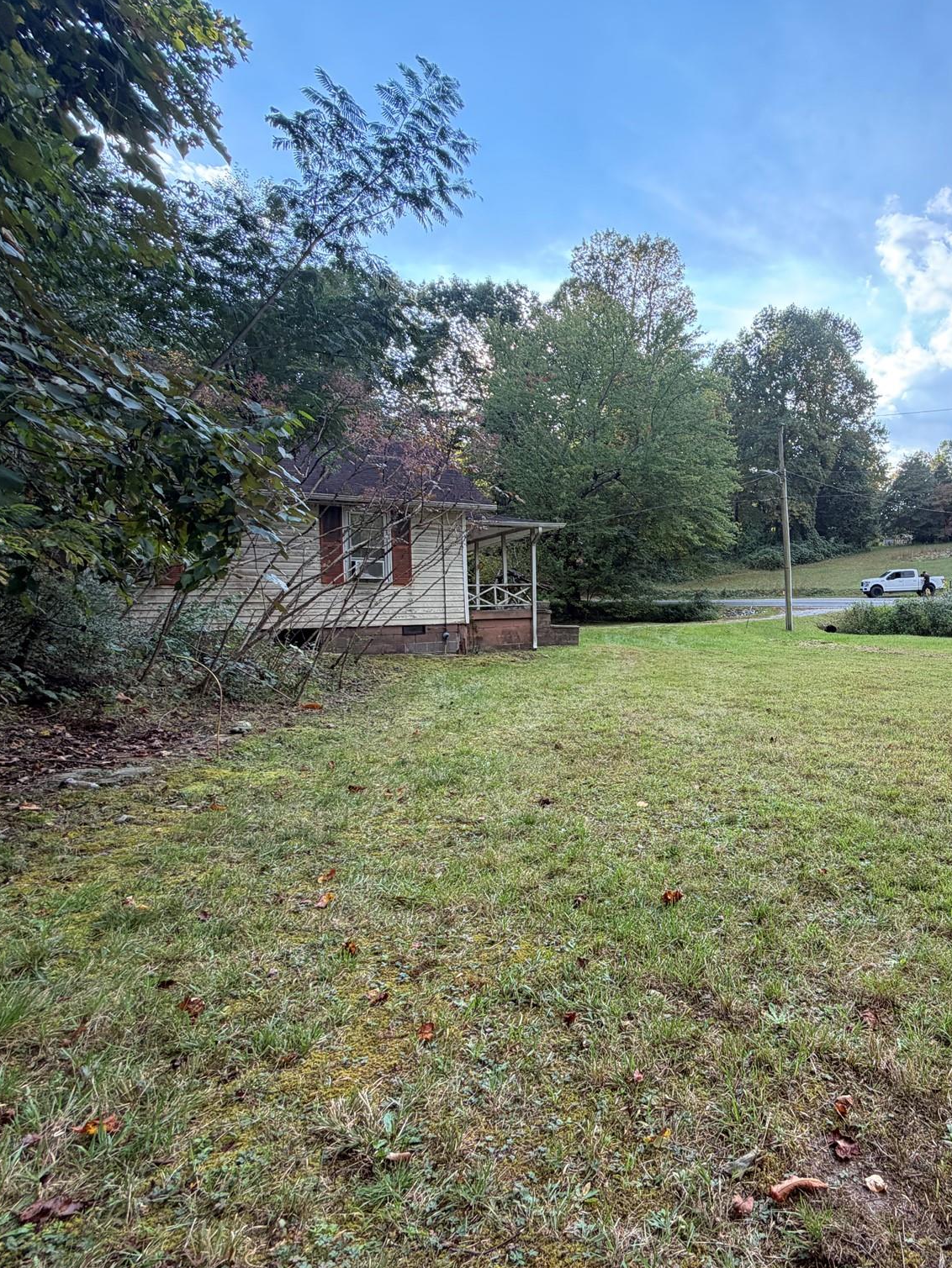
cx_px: 772
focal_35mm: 19
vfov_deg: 84.7
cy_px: 627
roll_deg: +0.9
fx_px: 697
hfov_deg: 62.4
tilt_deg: -2.0
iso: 50
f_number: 2.2
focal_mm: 2.22
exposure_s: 1/138
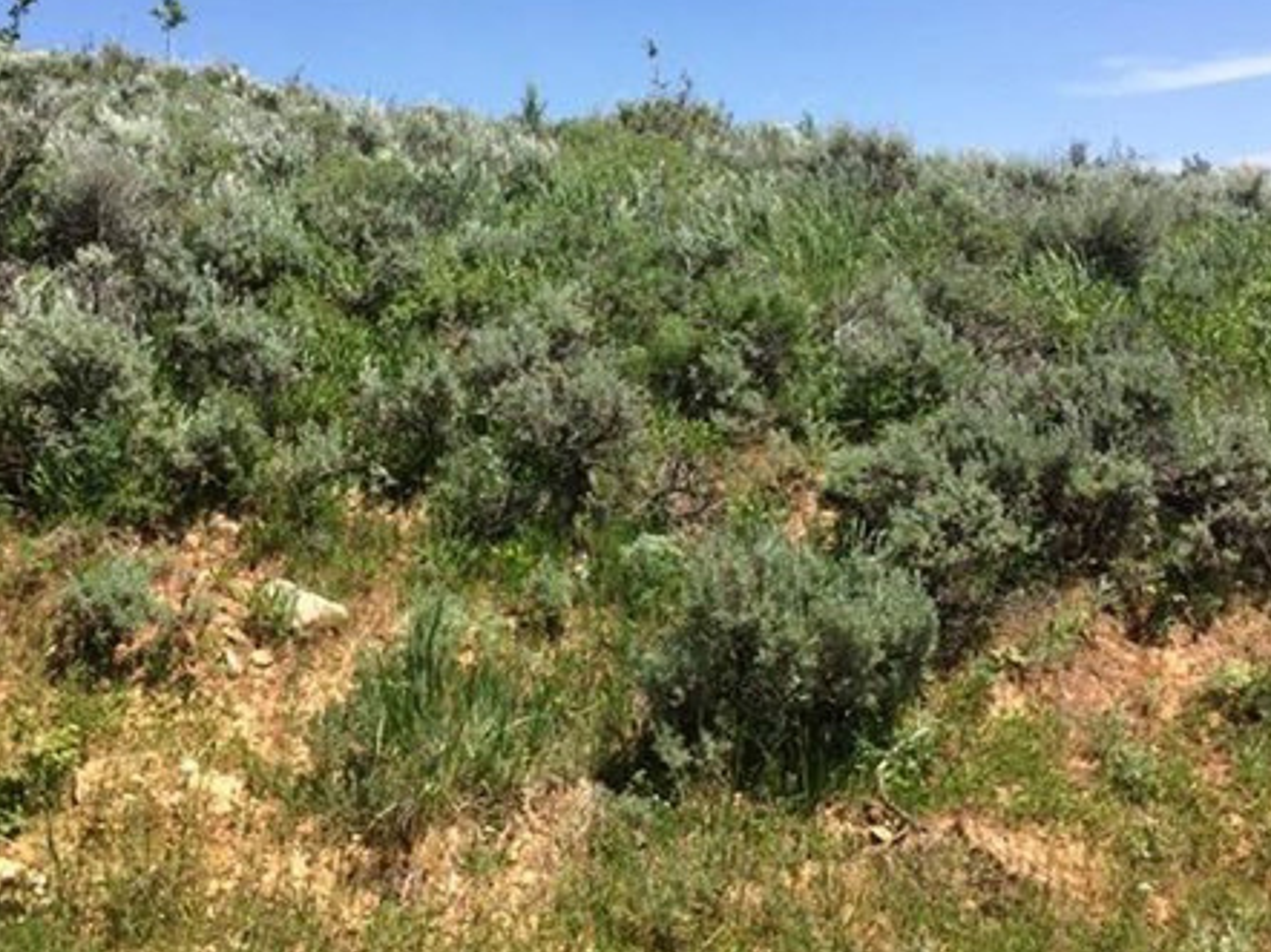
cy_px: 420
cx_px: 503
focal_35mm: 42
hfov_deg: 44.6
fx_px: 1541
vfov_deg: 34.3
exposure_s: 1/1642
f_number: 2.2
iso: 32
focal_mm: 4.15
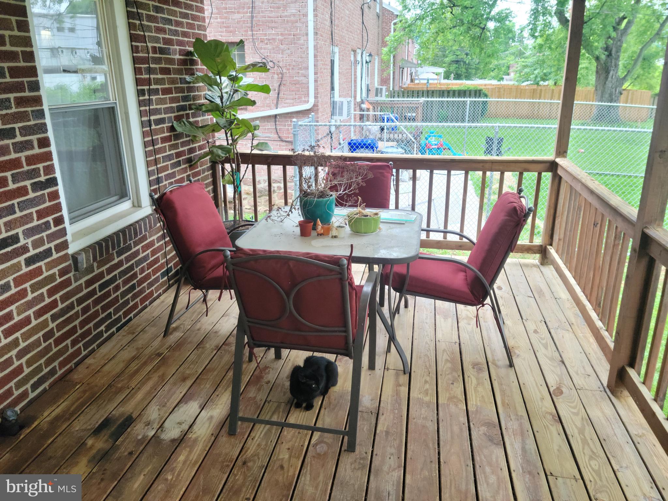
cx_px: 334
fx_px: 540
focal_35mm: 28
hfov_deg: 63.4
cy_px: 250
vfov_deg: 49.7
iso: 320
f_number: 2
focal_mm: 5.9
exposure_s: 1/39
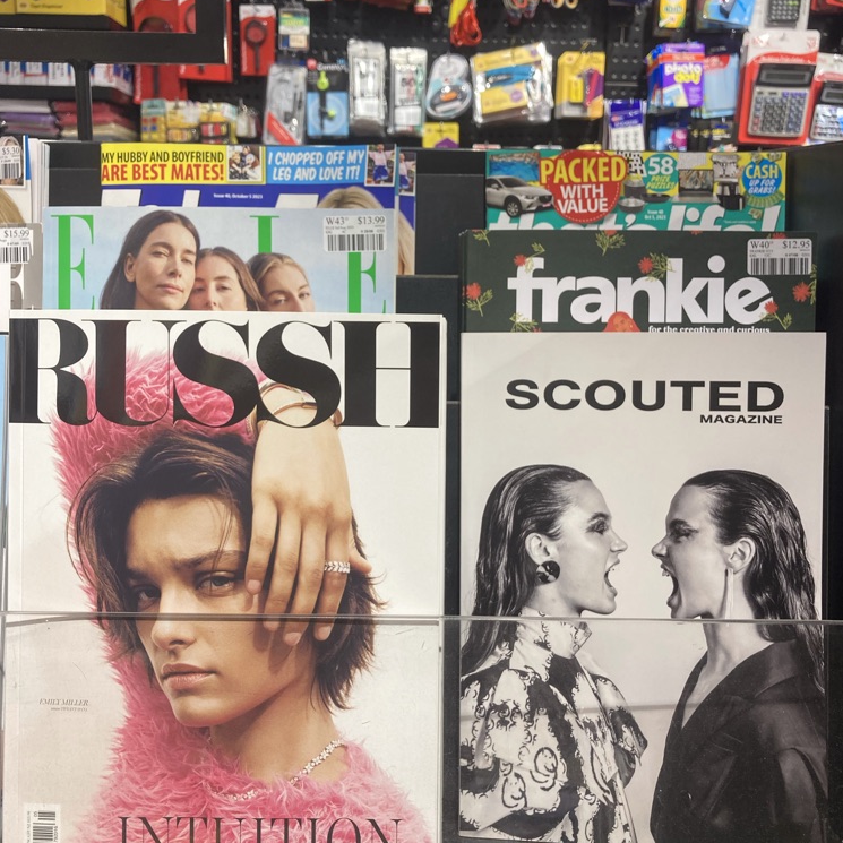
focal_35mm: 34
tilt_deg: -10.3
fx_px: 937
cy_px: 390
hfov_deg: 48.4
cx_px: 416
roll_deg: -0.4
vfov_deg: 48.4
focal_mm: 3.99
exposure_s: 1/50
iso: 40
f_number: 1.8
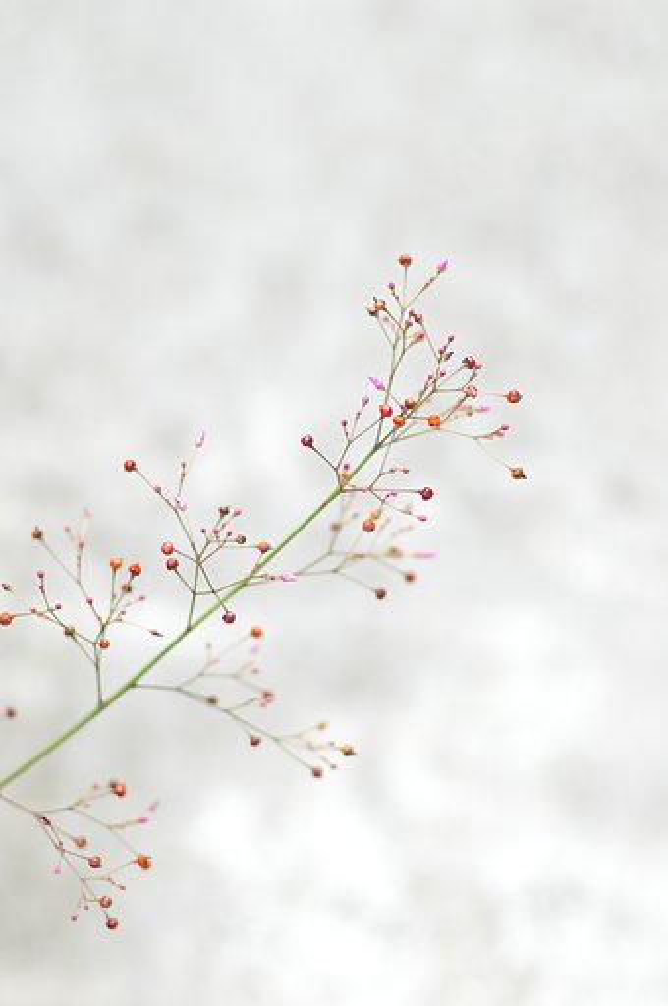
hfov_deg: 11.8
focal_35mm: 116
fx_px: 3223
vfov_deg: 17.7
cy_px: 503
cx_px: 334
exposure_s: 1/180
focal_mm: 77
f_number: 2.8
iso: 200
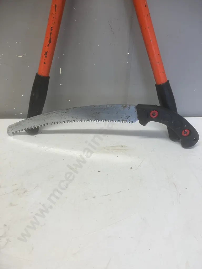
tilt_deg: -33.1
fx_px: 218
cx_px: 101
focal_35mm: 28
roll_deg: -2.7
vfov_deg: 63.4
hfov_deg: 49.7
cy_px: 134
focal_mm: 3.99
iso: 50
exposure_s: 1/50
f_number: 1.8
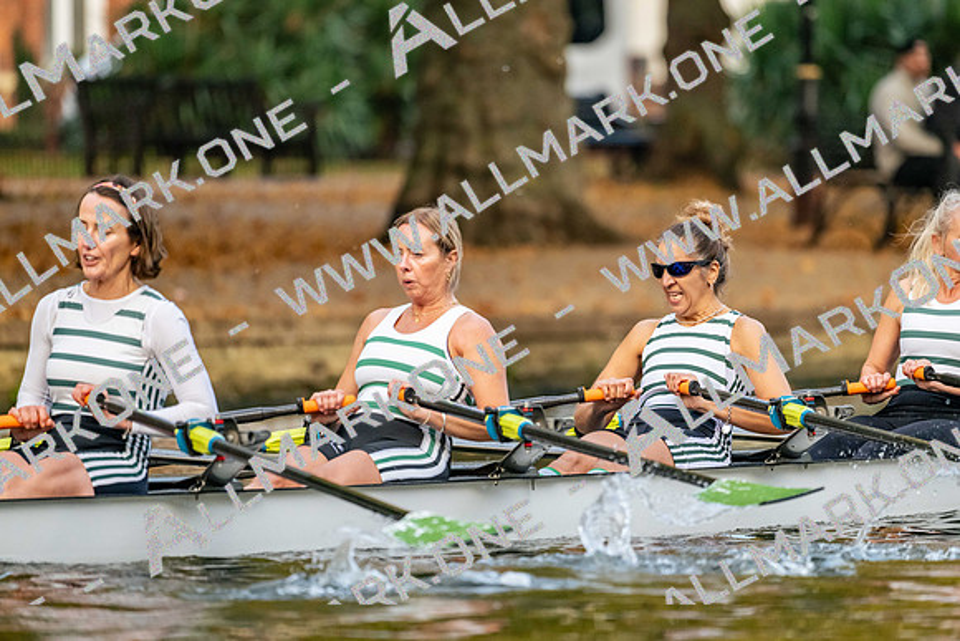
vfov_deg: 3.4
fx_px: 10669
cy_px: 320
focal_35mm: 400
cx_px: 480
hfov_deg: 5.2
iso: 4000
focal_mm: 400
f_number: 4.5
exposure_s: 1/2500
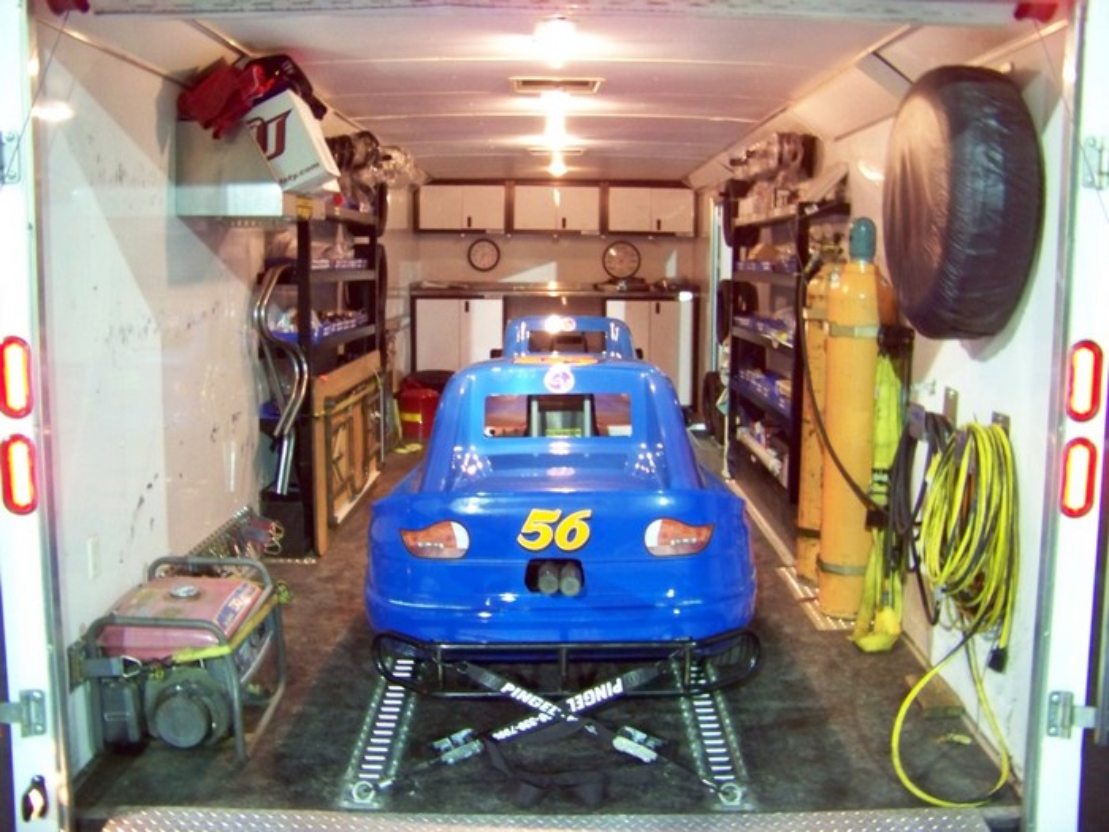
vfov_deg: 39.7
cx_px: 554
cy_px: 416
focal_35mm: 36
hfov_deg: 51.4
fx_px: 1153
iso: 400
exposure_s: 1/2.5
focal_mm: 5.85
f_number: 2.8
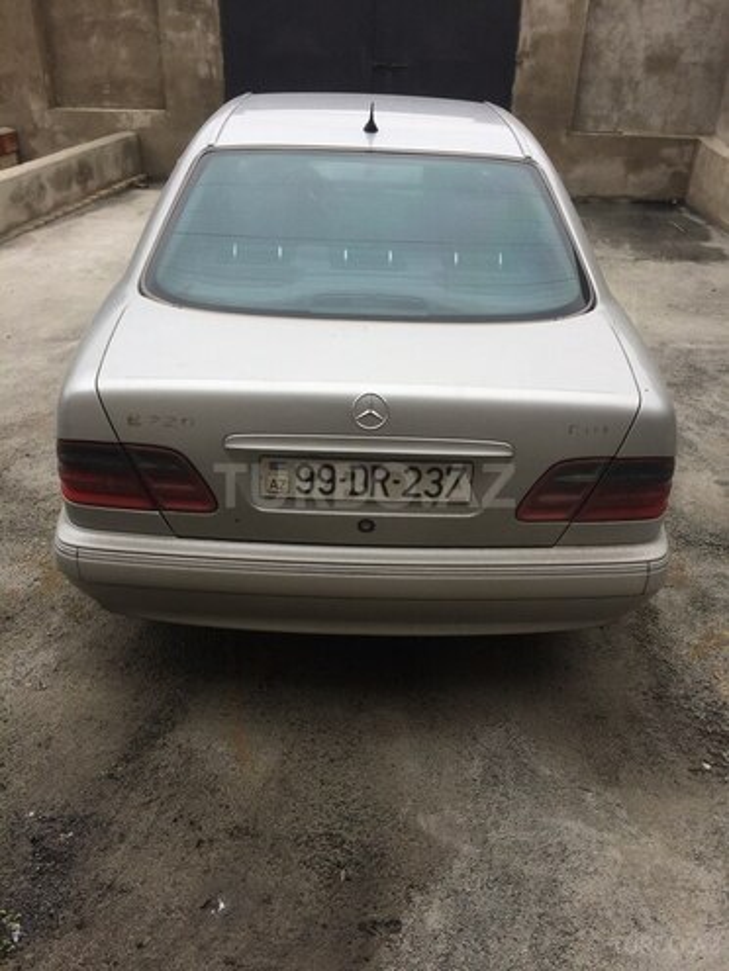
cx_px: 364
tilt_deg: -32.6
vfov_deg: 61.7
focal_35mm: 29
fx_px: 814
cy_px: 486
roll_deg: -1.1
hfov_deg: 48.2
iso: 32
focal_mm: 4.15
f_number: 2.2
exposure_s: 1/507
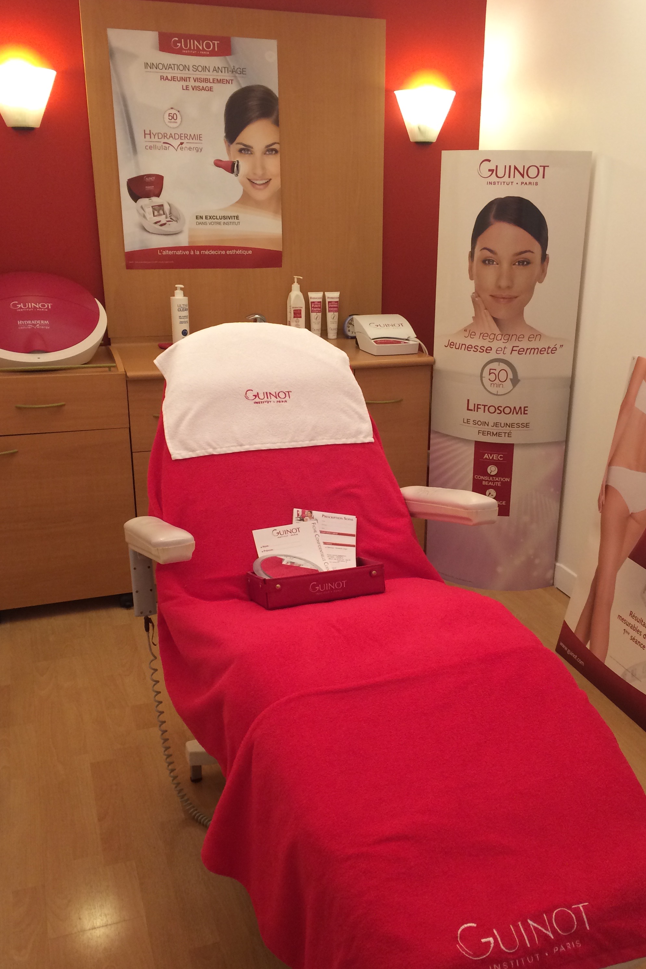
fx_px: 888
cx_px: 377
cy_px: 501
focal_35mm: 33
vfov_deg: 57.2
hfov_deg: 39.9
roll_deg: -1.0
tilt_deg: -20.5
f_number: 2.2
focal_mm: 4.15
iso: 64
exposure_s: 1/33
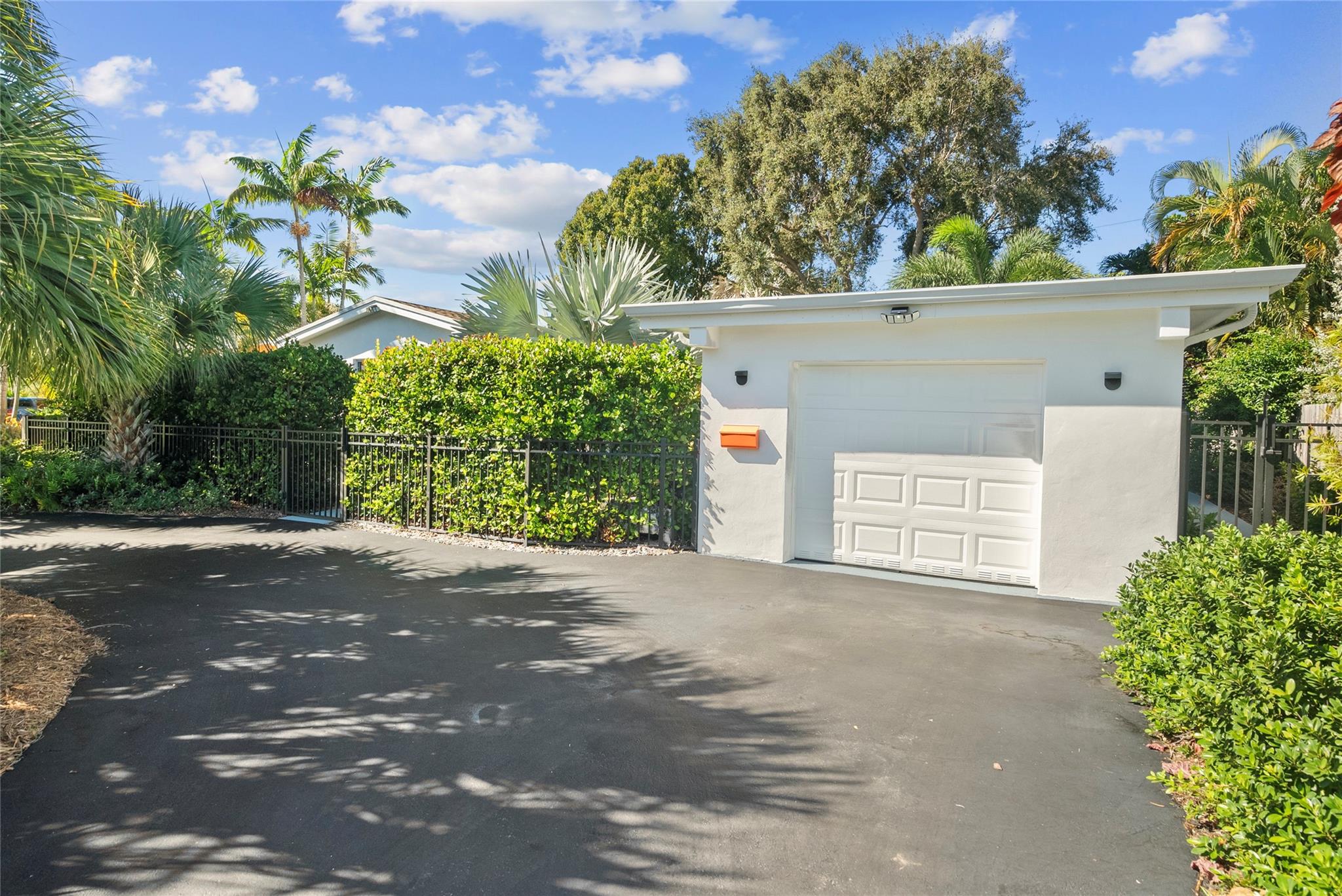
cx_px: 671
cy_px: 448
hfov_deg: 86.9
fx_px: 708
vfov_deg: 64.6
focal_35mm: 19
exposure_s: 1/125
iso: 2000
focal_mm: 19
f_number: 8
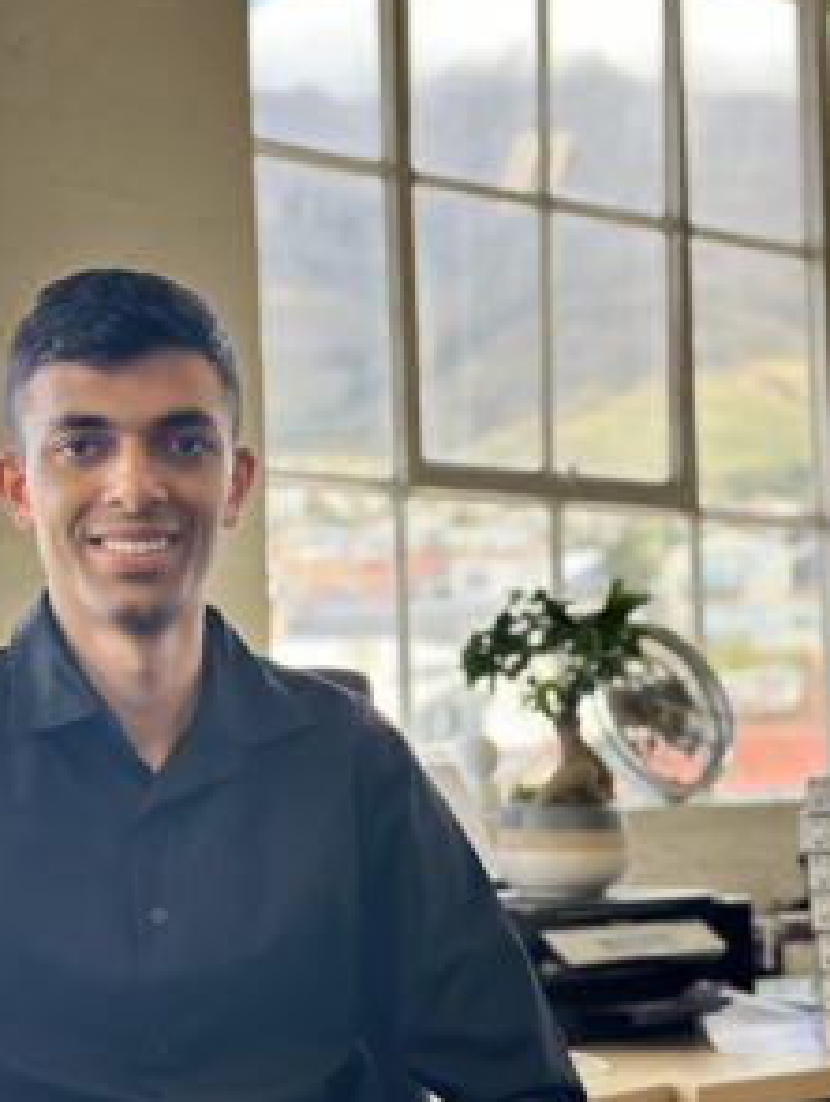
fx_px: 2074
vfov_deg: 29.8
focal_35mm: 65
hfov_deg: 22.6
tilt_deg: +3.5
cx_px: 310
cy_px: 605
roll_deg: +1.3
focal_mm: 6.86
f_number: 1.78
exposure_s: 1/406
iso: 80
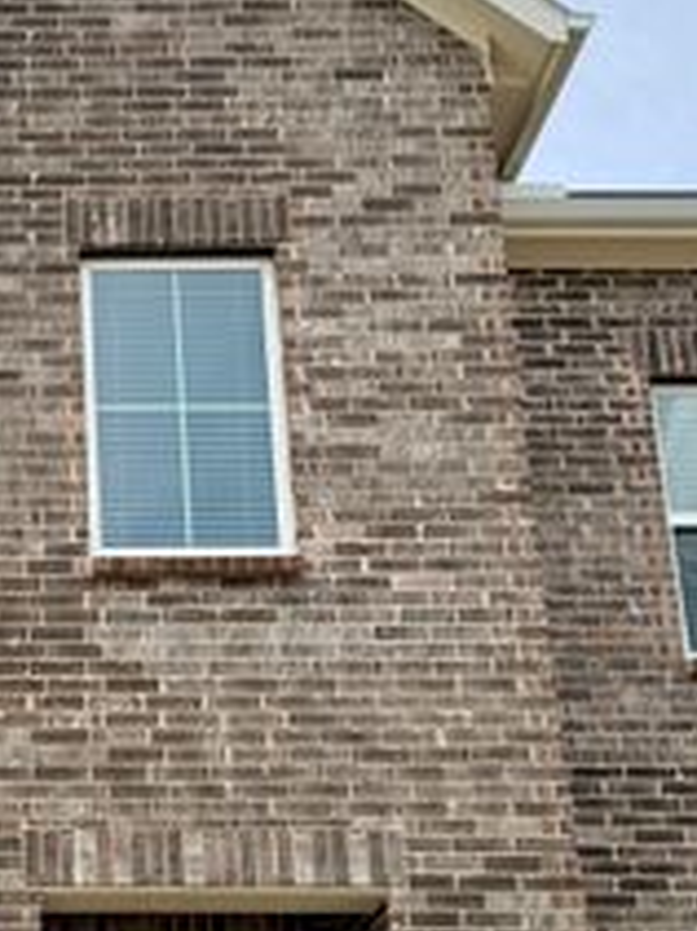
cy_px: 686
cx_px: -119
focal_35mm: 76
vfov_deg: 25.4
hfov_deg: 18.4
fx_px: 2042
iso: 100
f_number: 1.78
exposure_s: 1/5319
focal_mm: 6.76
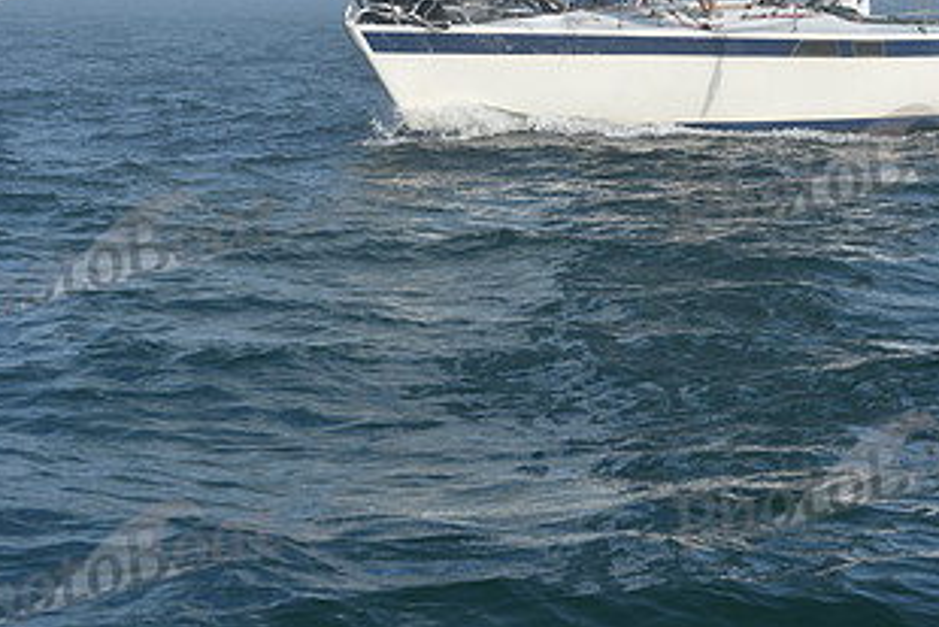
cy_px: 53
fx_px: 3418
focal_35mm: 131
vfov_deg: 10.4
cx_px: 518
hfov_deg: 15.6
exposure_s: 1/1250
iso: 320
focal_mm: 70
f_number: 9
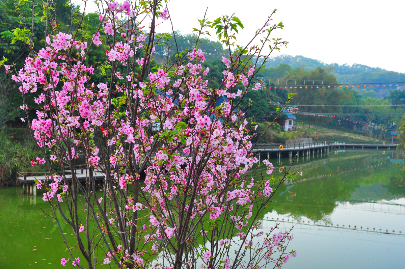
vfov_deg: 36.8
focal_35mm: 36
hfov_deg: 53.2
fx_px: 405
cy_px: 134
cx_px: 202
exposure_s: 1/80
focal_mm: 24
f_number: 4.5
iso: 500
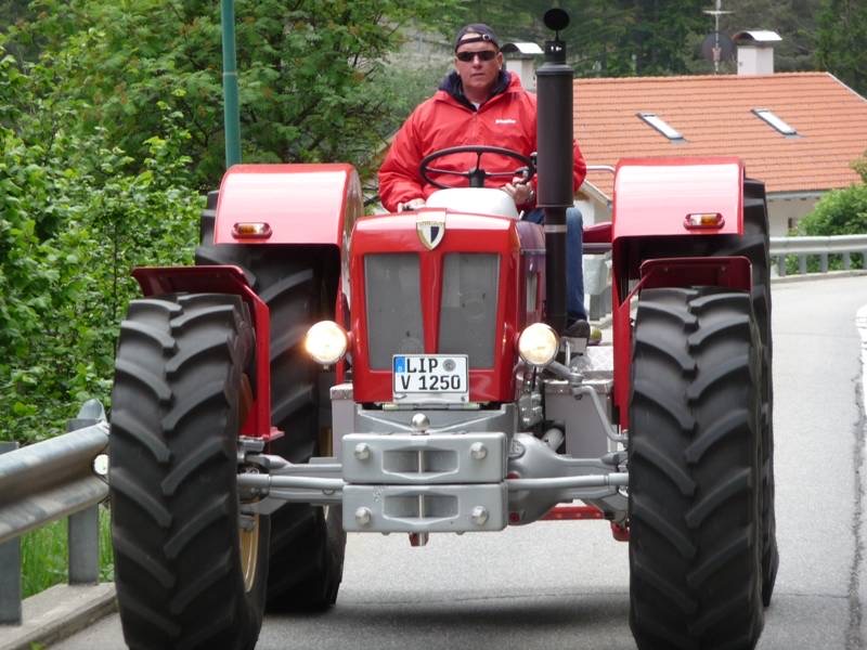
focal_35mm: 212
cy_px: 325
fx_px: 5310
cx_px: 434
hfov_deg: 9.3
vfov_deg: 7.0
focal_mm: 36.4
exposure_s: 1/160
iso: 100
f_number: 4.8
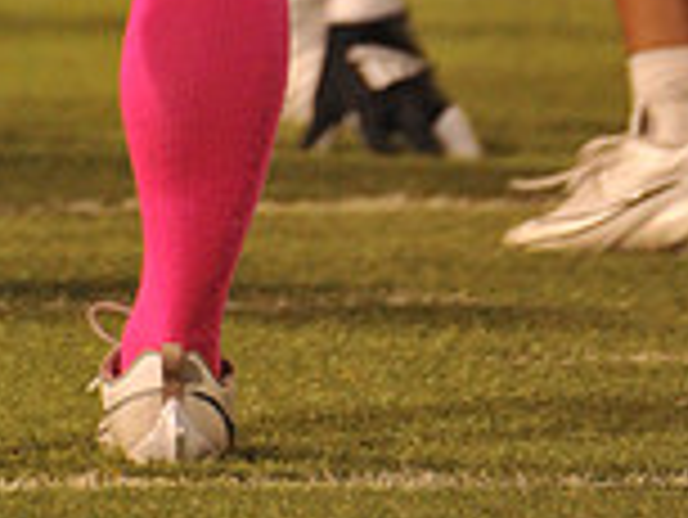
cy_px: -676
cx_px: 31
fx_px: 43521
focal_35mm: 2188
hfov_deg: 0.9
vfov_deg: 0.7
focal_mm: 600
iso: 6400
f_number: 6.3
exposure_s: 1/200
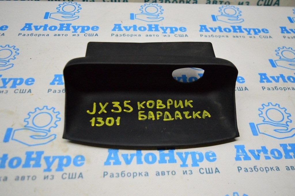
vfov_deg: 36.8
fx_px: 295
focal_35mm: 36
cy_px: 98
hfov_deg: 53.2
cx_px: 148
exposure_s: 1/1000
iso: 6400
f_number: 4
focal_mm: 24
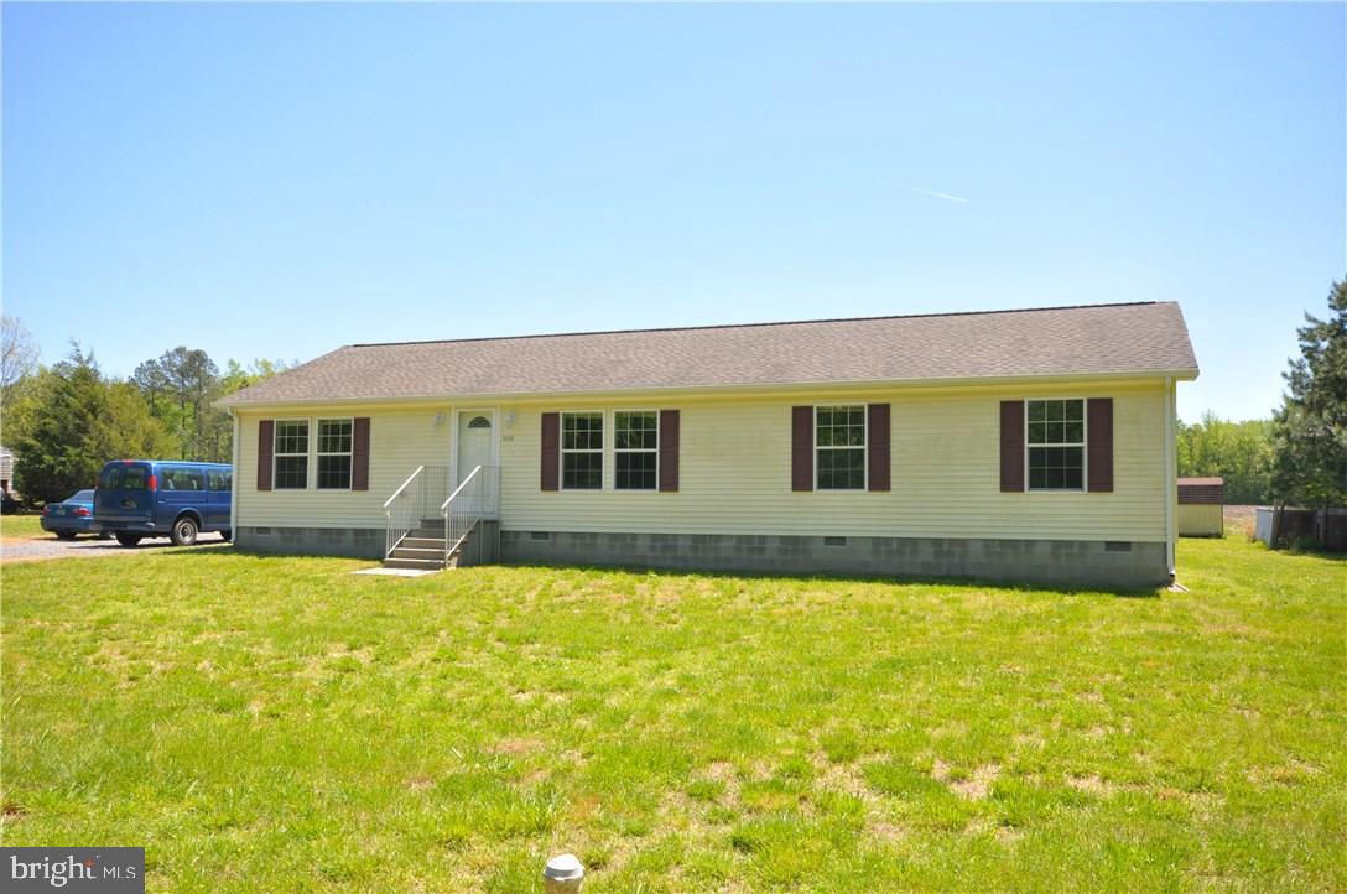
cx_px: 674
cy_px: 447
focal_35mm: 30
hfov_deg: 62.0
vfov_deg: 43.5
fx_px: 1121
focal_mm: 20
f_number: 11
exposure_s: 1/500
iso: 800
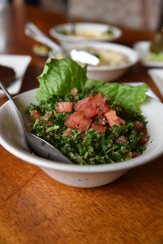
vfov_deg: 36.2
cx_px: 82
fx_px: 373
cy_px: 122
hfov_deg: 24.6
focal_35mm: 55
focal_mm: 55
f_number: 4.5
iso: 1600
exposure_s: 1/250
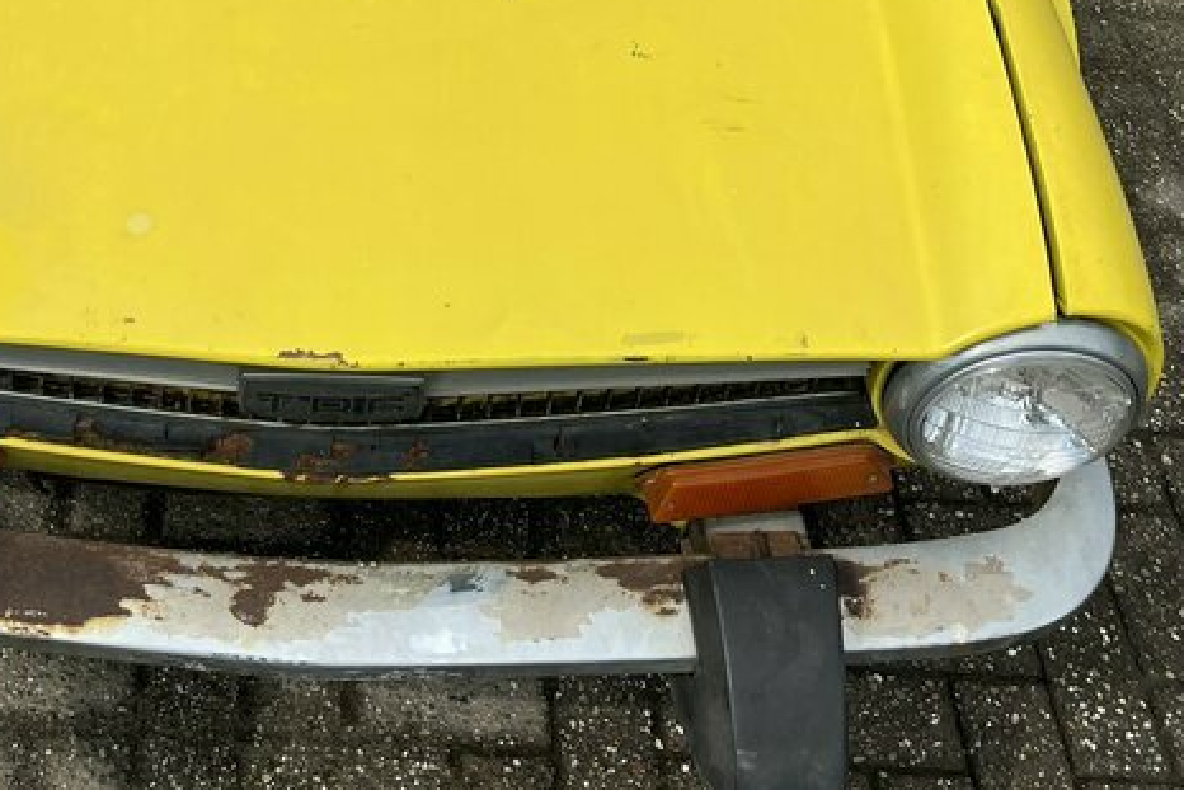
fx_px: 1908
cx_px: 267
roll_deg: -1.4
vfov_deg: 21.7
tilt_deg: -37.8
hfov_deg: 33.6
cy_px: -150
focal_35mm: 58
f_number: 1.6
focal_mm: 5.1
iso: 50
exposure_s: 1/3745
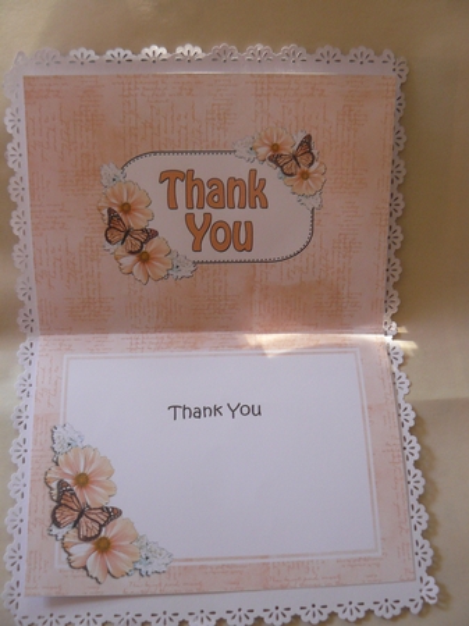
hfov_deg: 39.6
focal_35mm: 36
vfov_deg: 51.4
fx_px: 651
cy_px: 313
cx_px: 234
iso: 200
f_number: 2.8
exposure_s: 1/25
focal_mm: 6
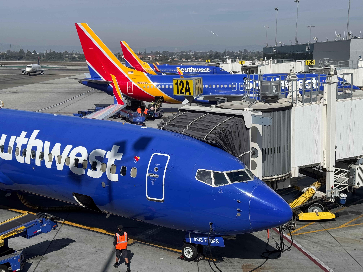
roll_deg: +0.1
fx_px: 503
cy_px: 136
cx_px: 182
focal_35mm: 48
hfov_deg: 39.7
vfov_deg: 30.3
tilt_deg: -8.9
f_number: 1.8
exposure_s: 1/2110
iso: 64
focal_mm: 6.8
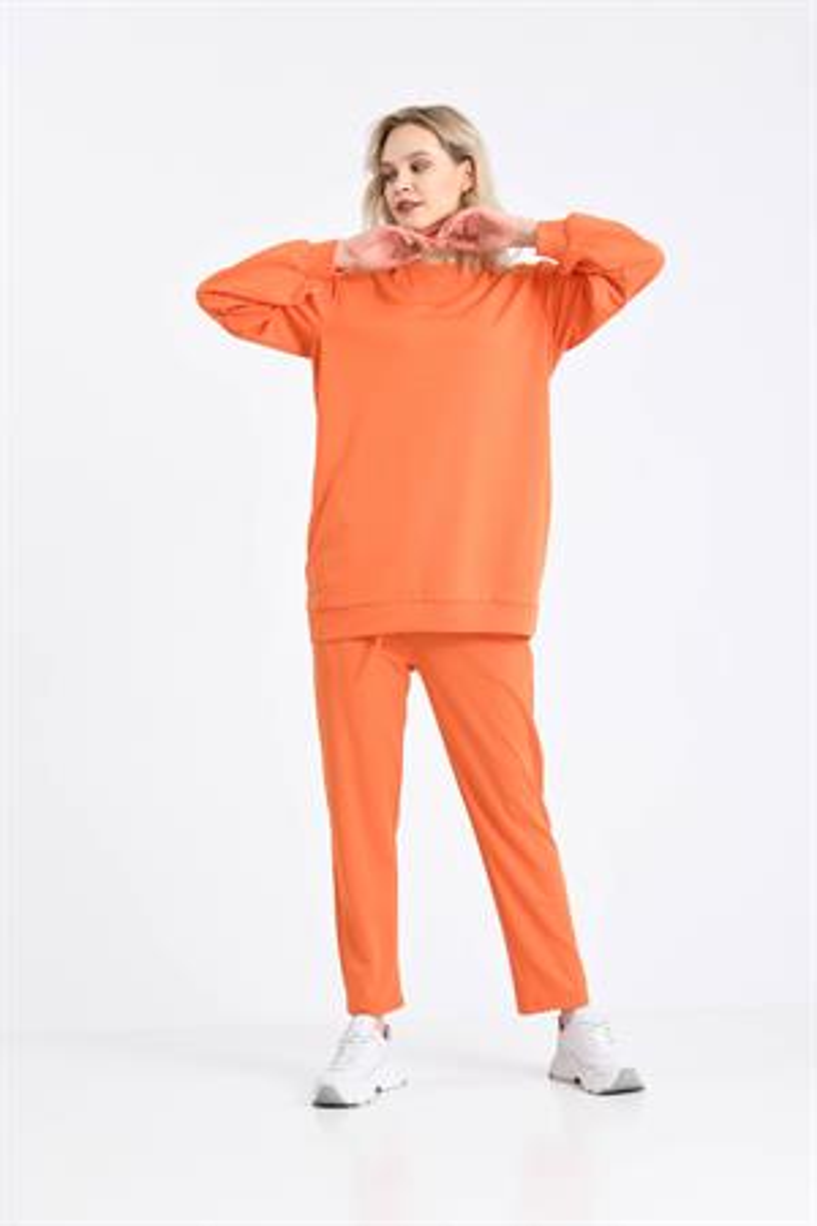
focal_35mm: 78
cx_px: 408
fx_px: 2655
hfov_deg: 17.5
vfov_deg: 26.0
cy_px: 613
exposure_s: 1/125
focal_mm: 78
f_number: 9
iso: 100
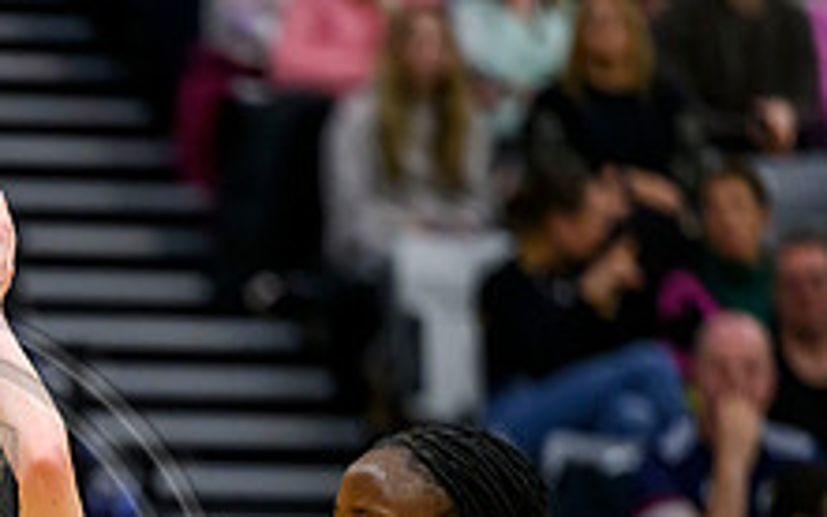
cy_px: 665
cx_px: -150
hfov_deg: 3.9
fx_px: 12055
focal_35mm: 535
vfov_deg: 2.5
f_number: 2.8
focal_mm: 200
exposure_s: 1/1000
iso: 4000
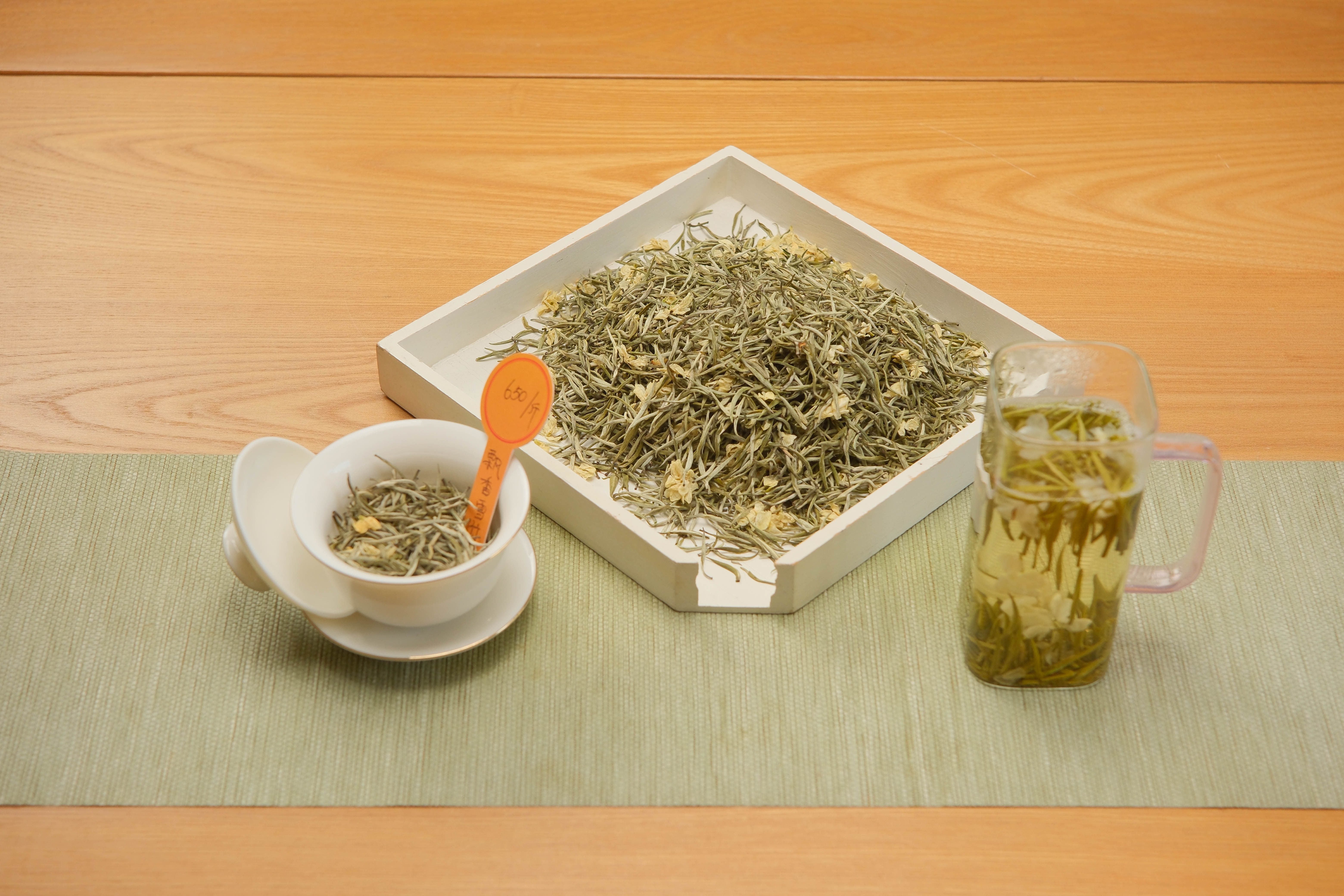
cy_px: 448
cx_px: 672
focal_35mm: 60
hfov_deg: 33.4
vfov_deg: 22.6
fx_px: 2240
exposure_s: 1/160
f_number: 4
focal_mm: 40
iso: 640
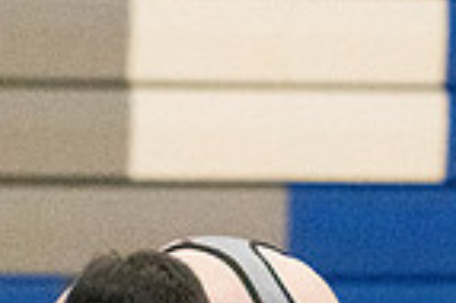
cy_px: 501
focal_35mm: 881
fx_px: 11146
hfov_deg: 2.3
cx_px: 201
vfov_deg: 1.6
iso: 10000
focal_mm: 145
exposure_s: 1/1600
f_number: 4.5
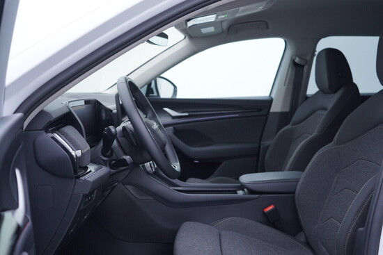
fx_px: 383
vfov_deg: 36.9
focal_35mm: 36
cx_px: 192
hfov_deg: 53.1
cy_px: 128
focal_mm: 24
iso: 125
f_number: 3.2
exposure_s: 1/50
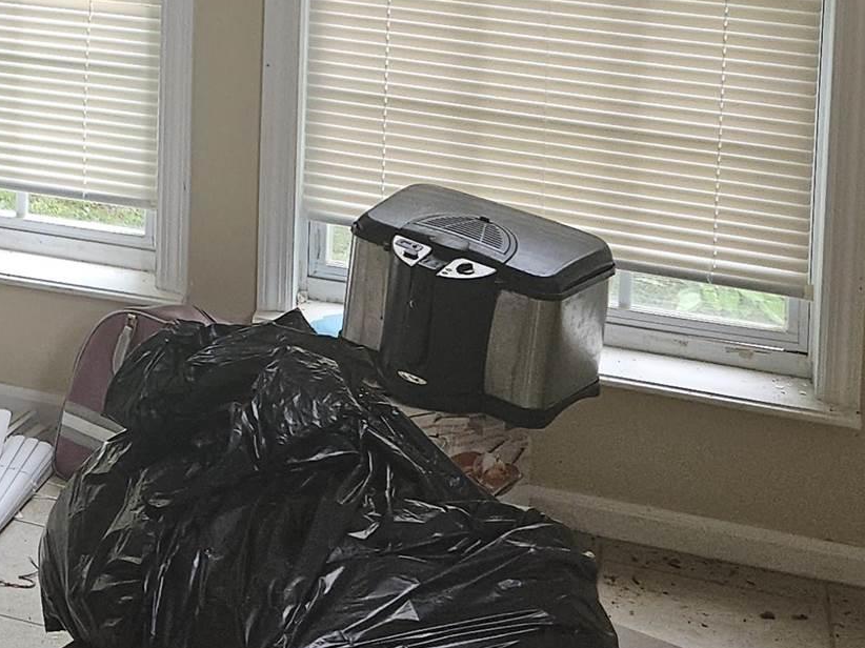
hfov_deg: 20.4
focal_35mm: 86
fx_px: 2148
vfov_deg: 15.9
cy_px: -296
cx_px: -314
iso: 32
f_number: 1.8
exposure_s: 1/50
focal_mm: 5.4
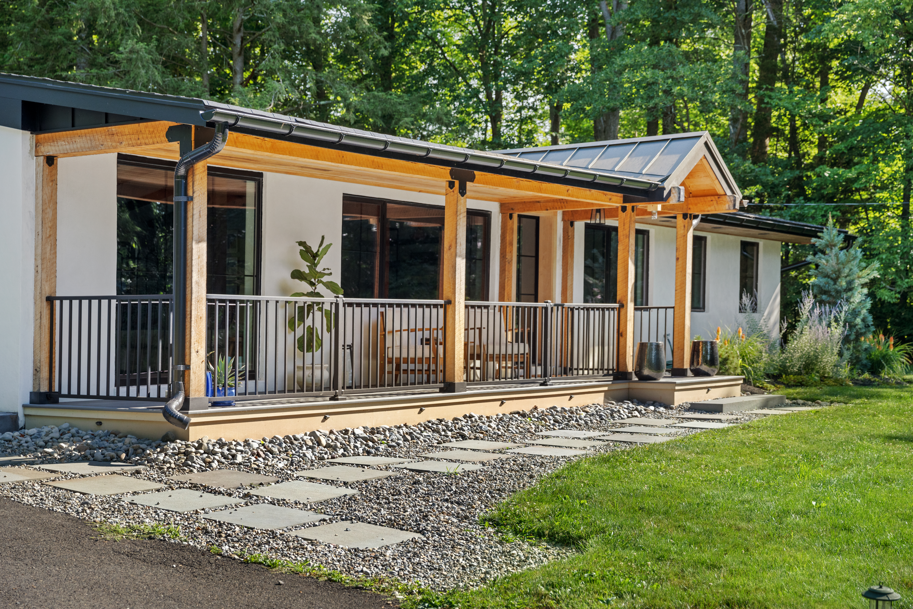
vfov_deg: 25.5
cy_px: 304
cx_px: 456
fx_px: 1344
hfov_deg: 37.5
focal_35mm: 53
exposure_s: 1/400
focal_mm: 53
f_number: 3.5
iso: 400
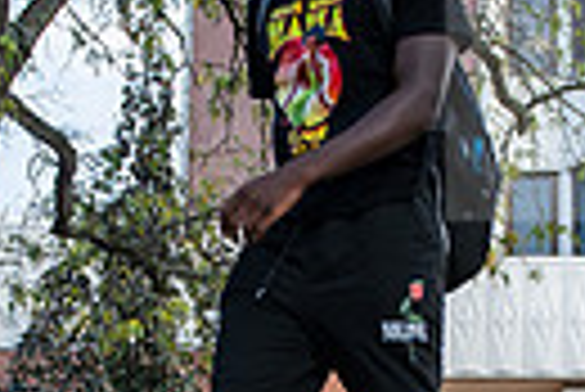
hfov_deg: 19.1
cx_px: 310
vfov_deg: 12.7
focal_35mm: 107
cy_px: 390
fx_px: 1741
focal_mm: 24
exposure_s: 1/320
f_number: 3.2
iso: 64
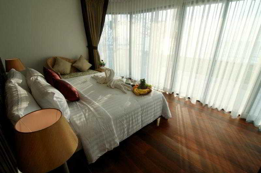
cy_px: 86
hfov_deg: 95.1
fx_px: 119
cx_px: 130
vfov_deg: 71.9
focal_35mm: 16
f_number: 9
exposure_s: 1/50
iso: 160
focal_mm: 11
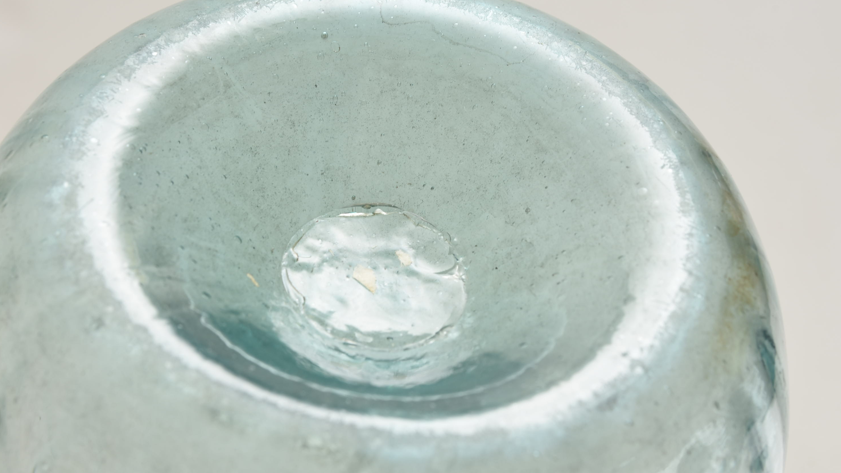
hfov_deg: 24.3
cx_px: 423
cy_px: 208
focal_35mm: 88
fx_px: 1952
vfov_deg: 13.8
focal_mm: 55
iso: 100
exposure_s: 1/100
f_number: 13
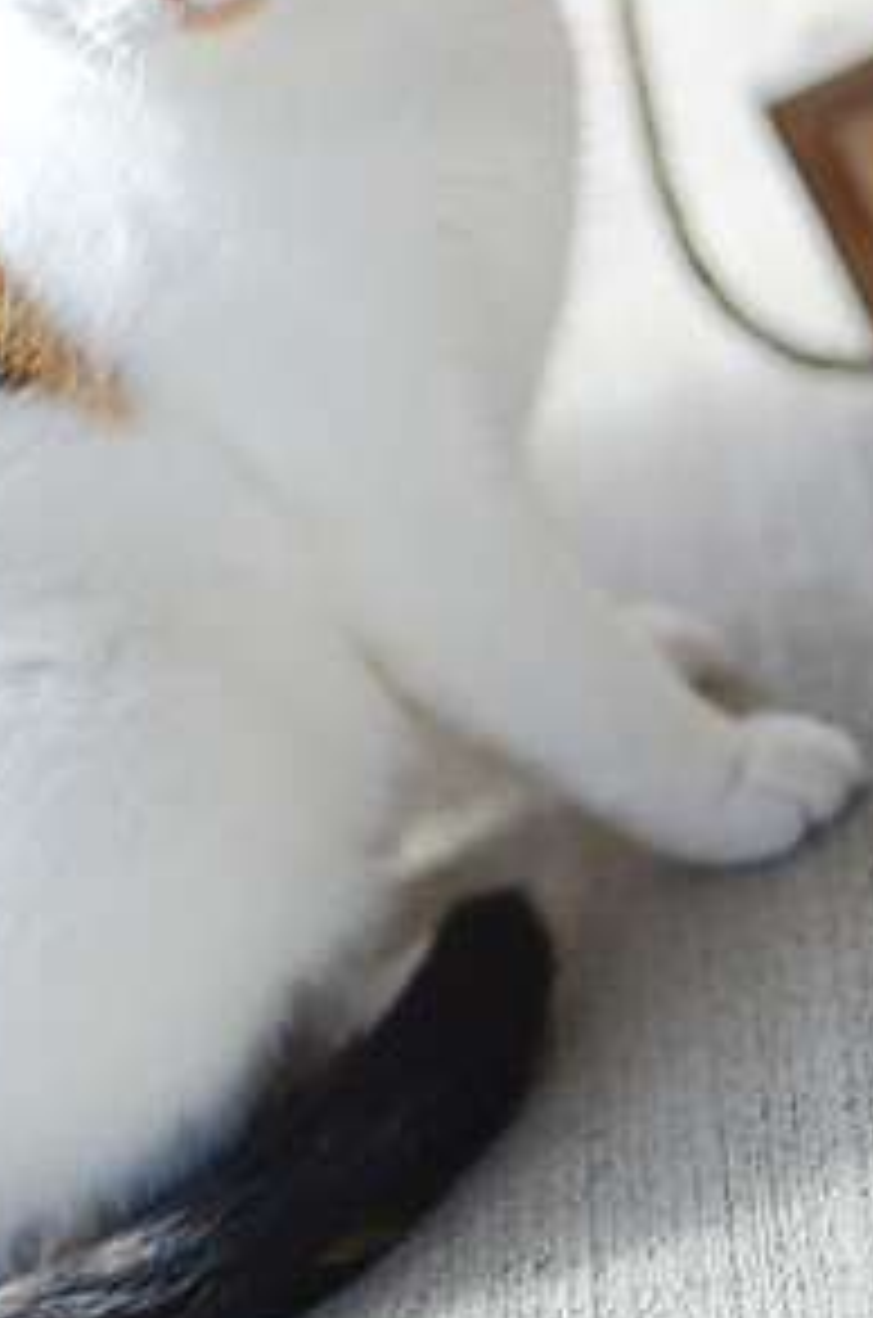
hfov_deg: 11.8
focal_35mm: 115
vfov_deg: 17.8
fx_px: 4203
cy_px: 450
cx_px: 243
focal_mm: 50
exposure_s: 1/6400
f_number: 1.8
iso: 500
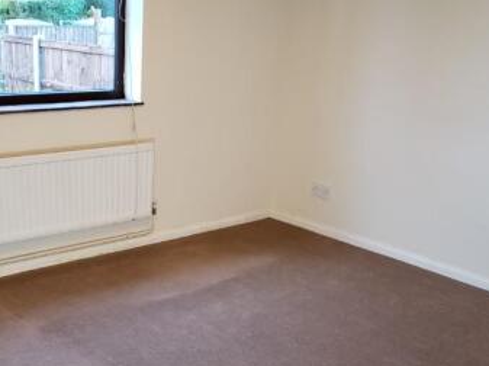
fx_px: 635
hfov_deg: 41.3
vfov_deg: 31.4
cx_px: 143
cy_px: 282
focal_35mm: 45
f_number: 1.5
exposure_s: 1/50
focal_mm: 4.3
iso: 200
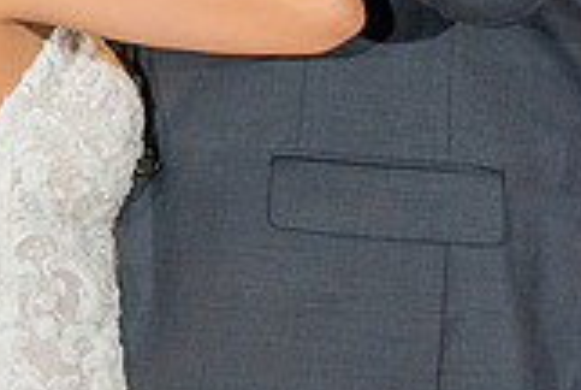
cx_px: 217
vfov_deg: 2.3
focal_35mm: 594
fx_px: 9604
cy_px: -103
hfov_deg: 3.5
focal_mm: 165
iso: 1600
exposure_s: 1/320
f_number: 2.8
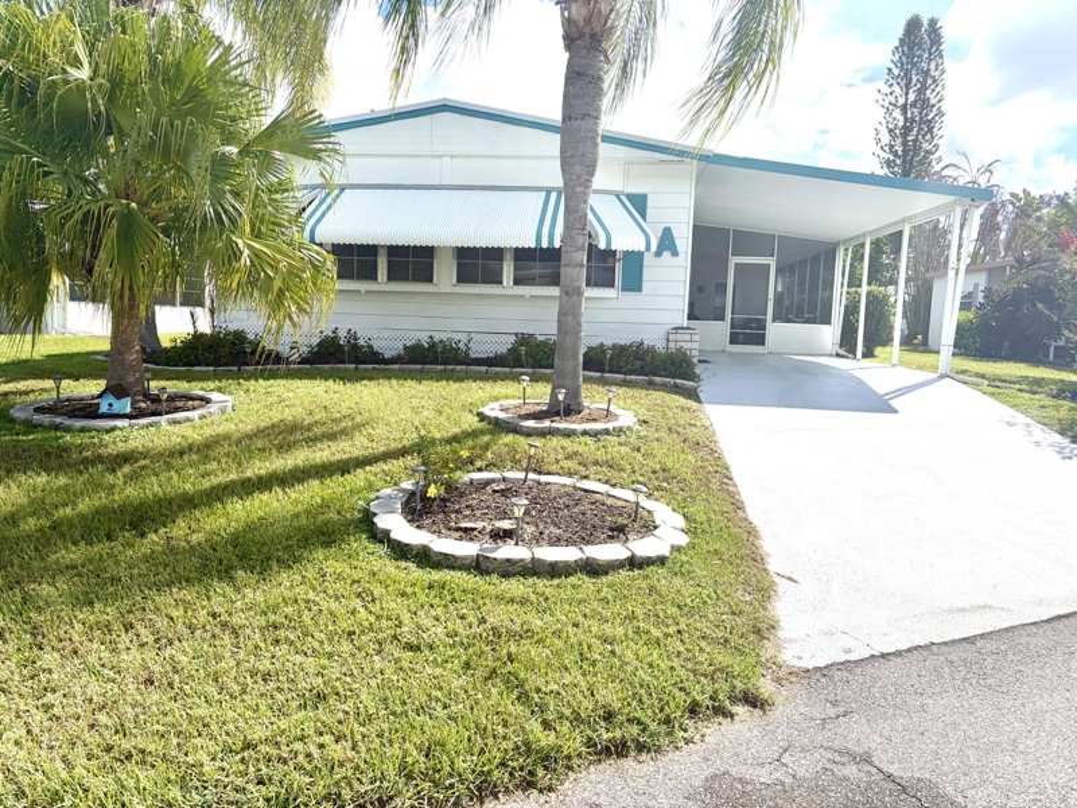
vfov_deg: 53.1
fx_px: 809
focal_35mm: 26
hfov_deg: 67.3
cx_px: 538
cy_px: 404
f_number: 1.6
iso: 64
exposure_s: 1/7813
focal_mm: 5.96
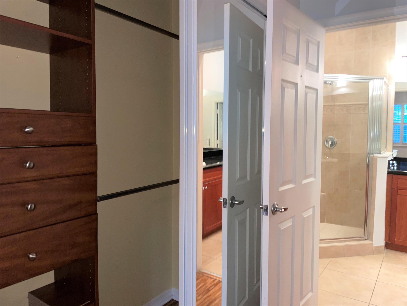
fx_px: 306
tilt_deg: -2.4
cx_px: 204
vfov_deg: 53.1
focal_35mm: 26
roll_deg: -0.4
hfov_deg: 67.3
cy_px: 153
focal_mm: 4.2
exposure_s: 1/15
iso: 80
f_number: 1.6
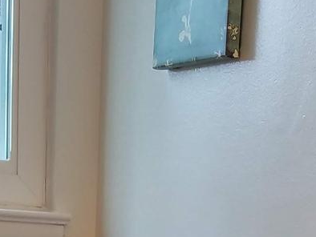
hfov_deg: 14.6
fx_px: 1233
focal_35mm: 135
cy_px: 580
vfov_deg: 9.7
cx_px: 165
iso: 50
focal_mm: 4.2
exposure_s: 1/159
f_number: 1.7
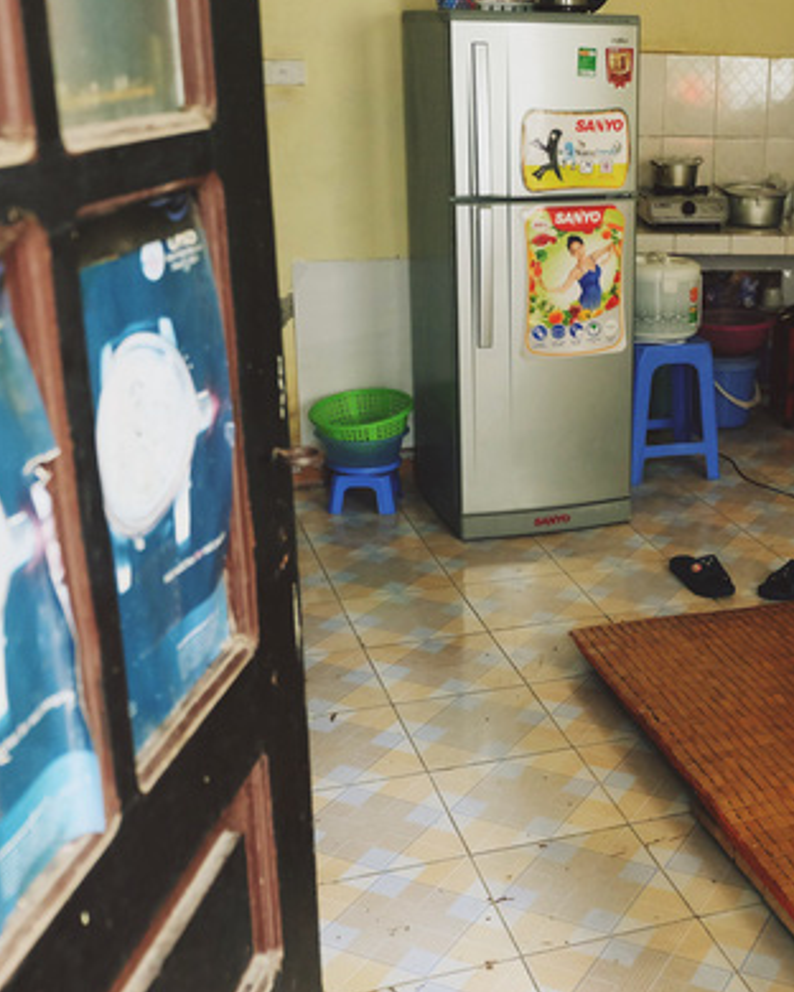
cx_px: 659
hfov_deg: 31.7
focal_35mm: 46
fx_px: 1351
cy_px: 501
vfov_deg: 40.3
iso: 2000
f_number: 3.8
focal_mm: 19.2
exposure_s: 1/30
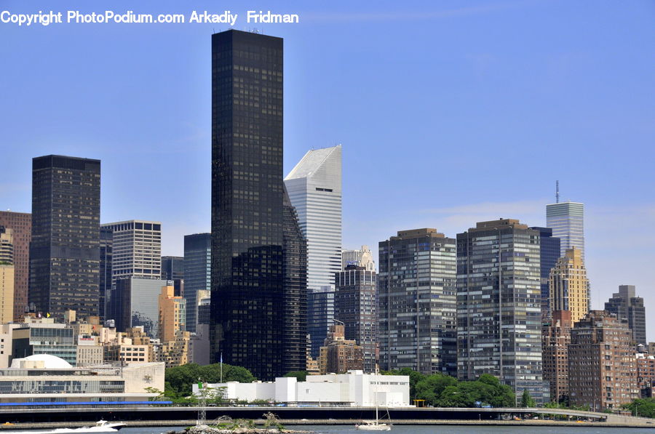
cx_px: 328
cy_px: 217
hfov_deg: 21.0
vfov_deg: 14.0
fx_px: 1771
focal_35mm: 98
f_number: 8
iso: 200
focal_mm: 65
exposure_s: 1/1000
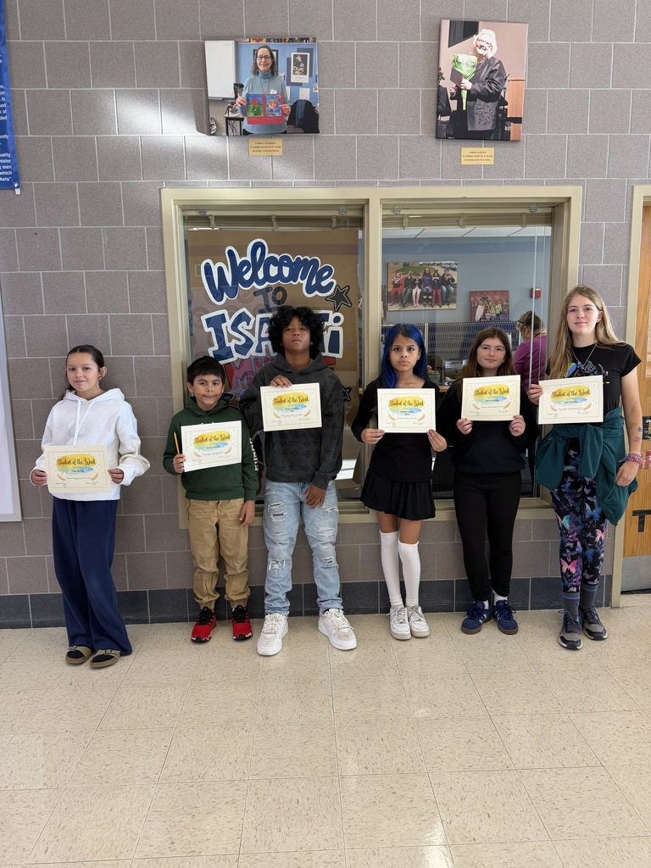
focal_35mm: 24
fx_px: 602
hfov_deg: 56.8
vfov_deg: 71.6
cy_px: 434
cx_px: 326
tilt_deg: -9.2
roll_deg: +0.7
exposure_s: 1/60
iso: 125
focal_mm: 6.76
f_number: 1.78
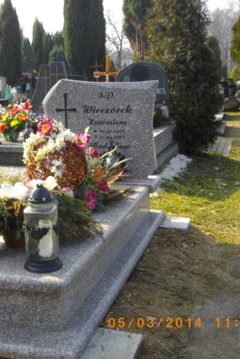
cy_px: 180
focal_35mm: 45
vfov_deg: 43.6
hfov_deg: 29.5
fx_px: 449
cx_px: 66
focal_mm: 5.7
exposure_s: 1/400
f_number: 2.9
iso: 100
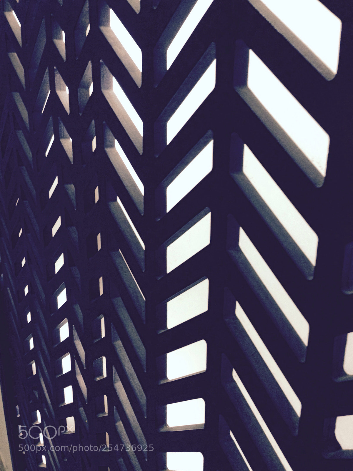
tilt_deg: -14.6
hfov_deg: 42.9
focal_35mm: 33
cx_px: 176
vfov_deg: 55.4
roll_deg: +0.9
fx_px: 449
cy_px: 236
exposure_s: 1/15
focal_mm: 4.12
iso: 400
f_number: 2.4
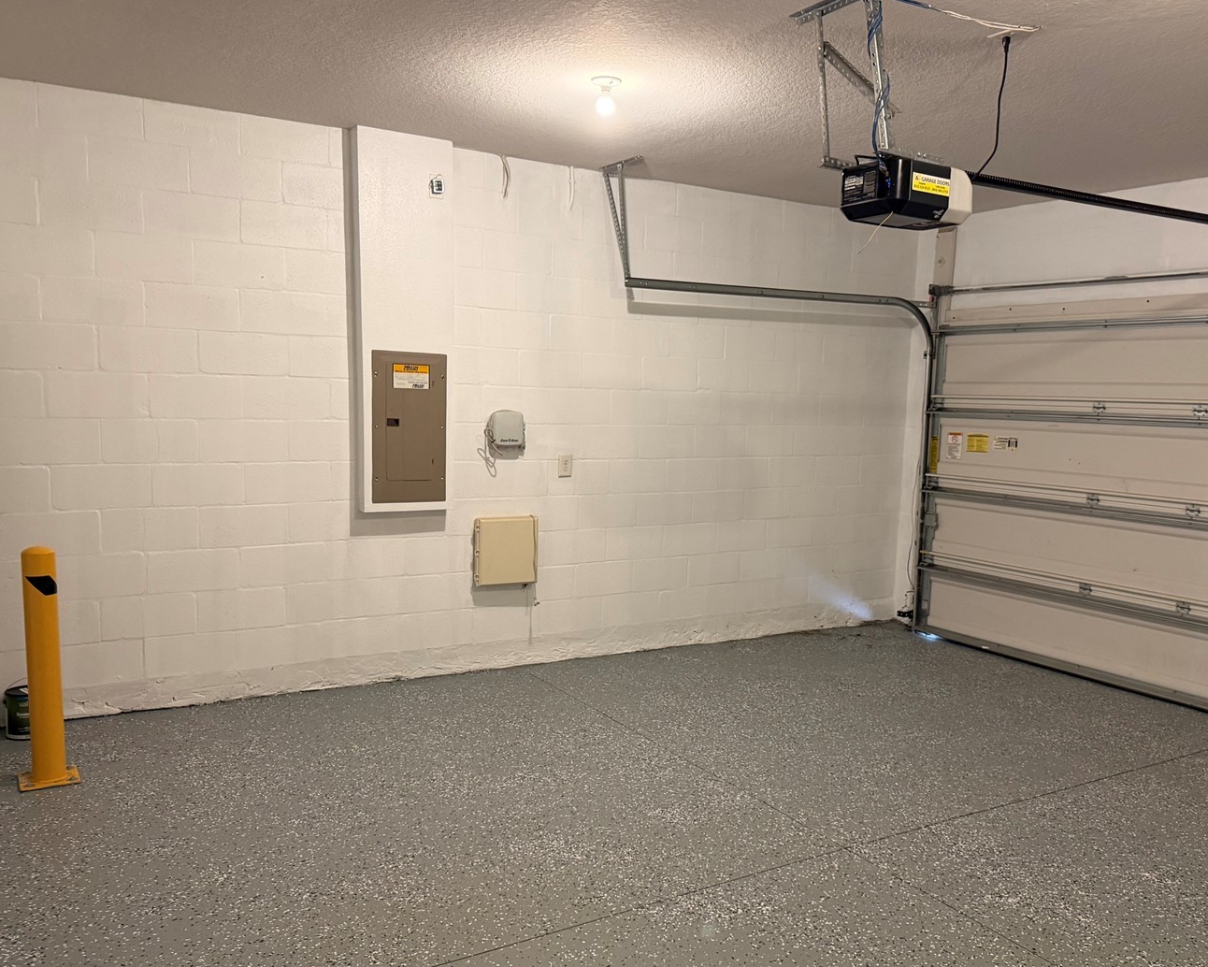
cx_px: 652
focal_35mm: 29
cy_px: 510
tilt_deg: -7.2
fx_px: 1037
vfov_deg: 50.0
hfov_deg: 60.4
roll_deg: -0.9
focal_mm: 6.76
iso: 320
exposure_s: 1/60
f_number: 1.78
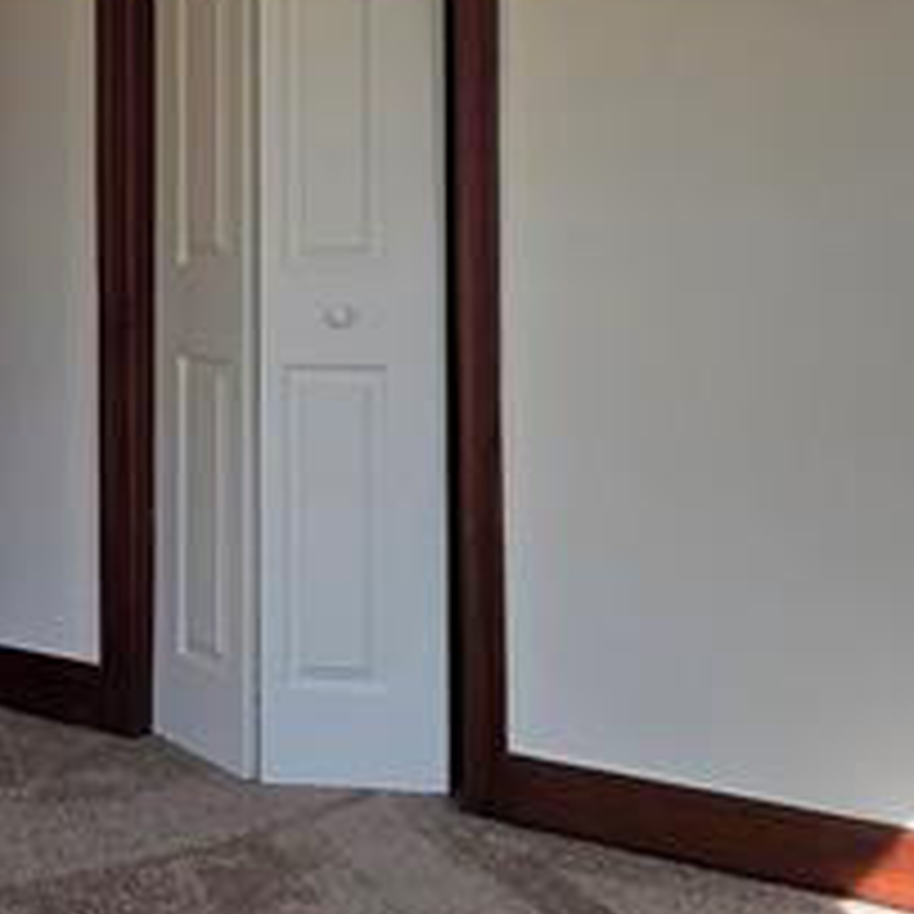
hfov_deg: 28.2
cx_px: 63
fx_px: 1733
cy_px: 149
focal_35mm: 58
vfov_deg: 28.7
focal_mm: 2.2
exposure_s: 1/359
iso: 40
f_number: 1.9
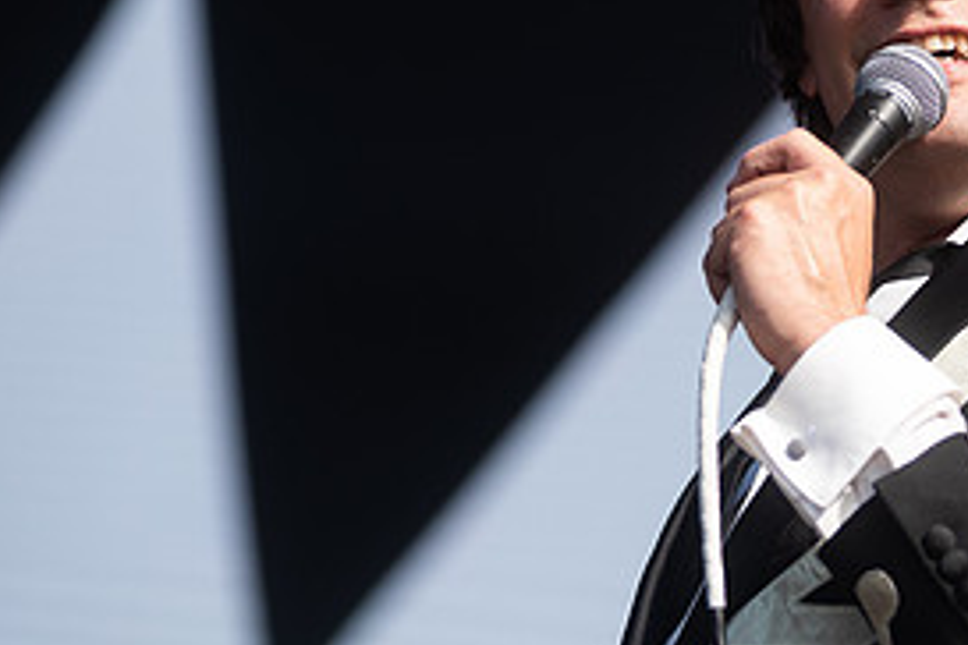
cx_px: 908
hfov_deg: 7.0
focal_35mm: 292
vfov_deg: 4.7
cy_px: 186
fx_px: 7851
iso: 200
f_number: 4
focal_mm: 125
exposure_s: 1/1250
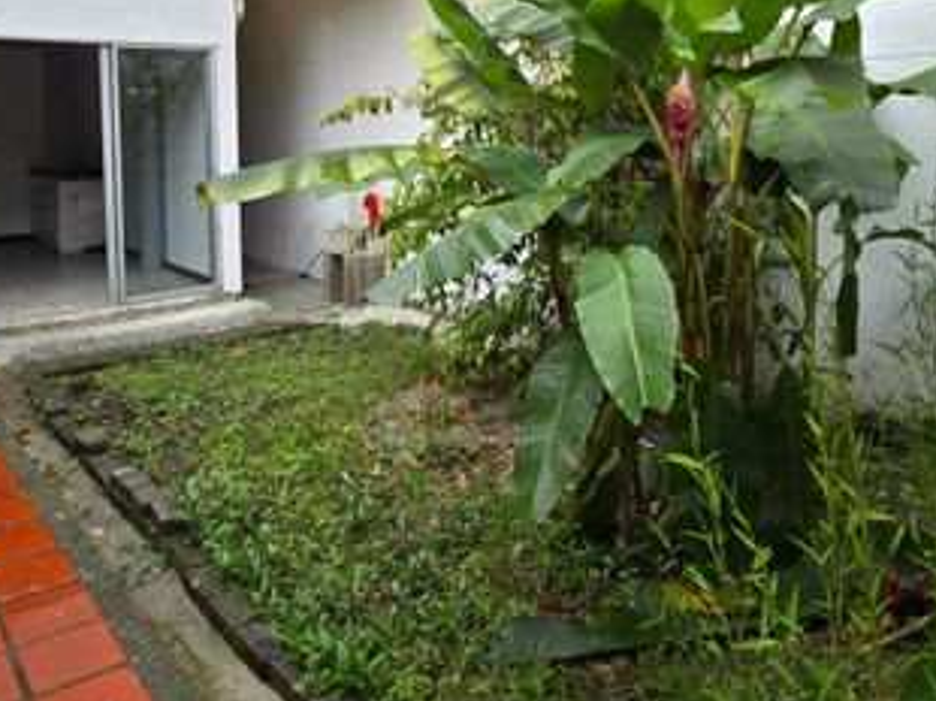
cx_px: 433
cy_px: 163
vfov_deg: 47.6
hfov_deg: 63.4
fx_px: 757
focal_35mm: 28
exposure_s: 1/368
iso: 50
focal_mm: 2.2
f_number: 2.2
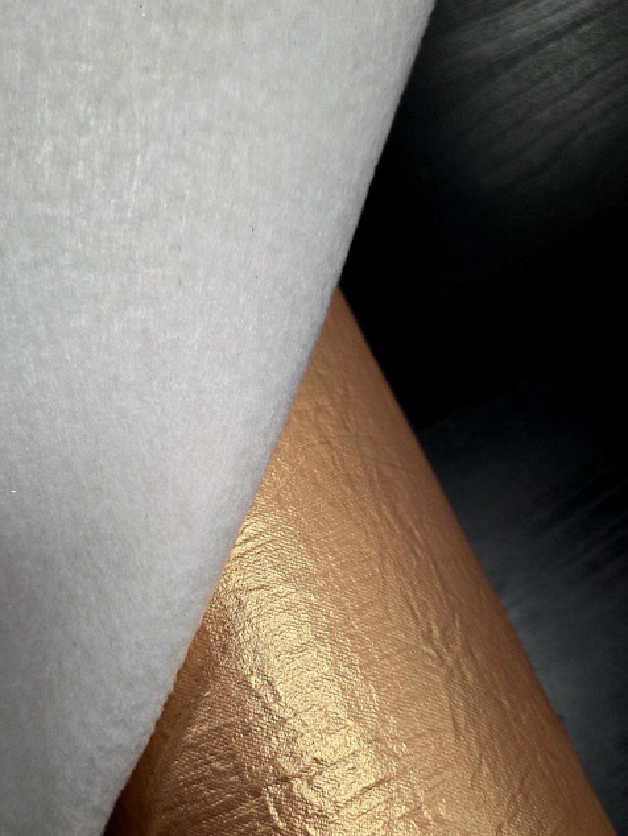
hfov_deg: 47.8
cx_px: 234
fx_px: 701
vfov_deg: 61.1
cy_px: 505
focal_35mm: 29
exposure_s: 1/101
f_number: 1.8
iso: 160
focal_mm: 5.4
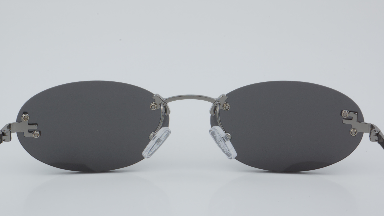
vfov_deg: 15.3
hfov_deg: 26.9
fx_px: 804
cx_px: 191
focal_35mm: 79
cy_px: 112
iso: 100
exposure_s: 1/4
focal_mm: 50
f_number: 32
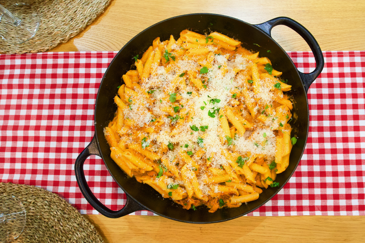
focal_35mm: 24
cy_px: 122
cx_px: 182
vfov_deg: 53.1
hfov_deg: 73.7
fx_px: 243
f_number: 6.3
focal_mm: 16
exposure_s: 1/30
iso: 1600
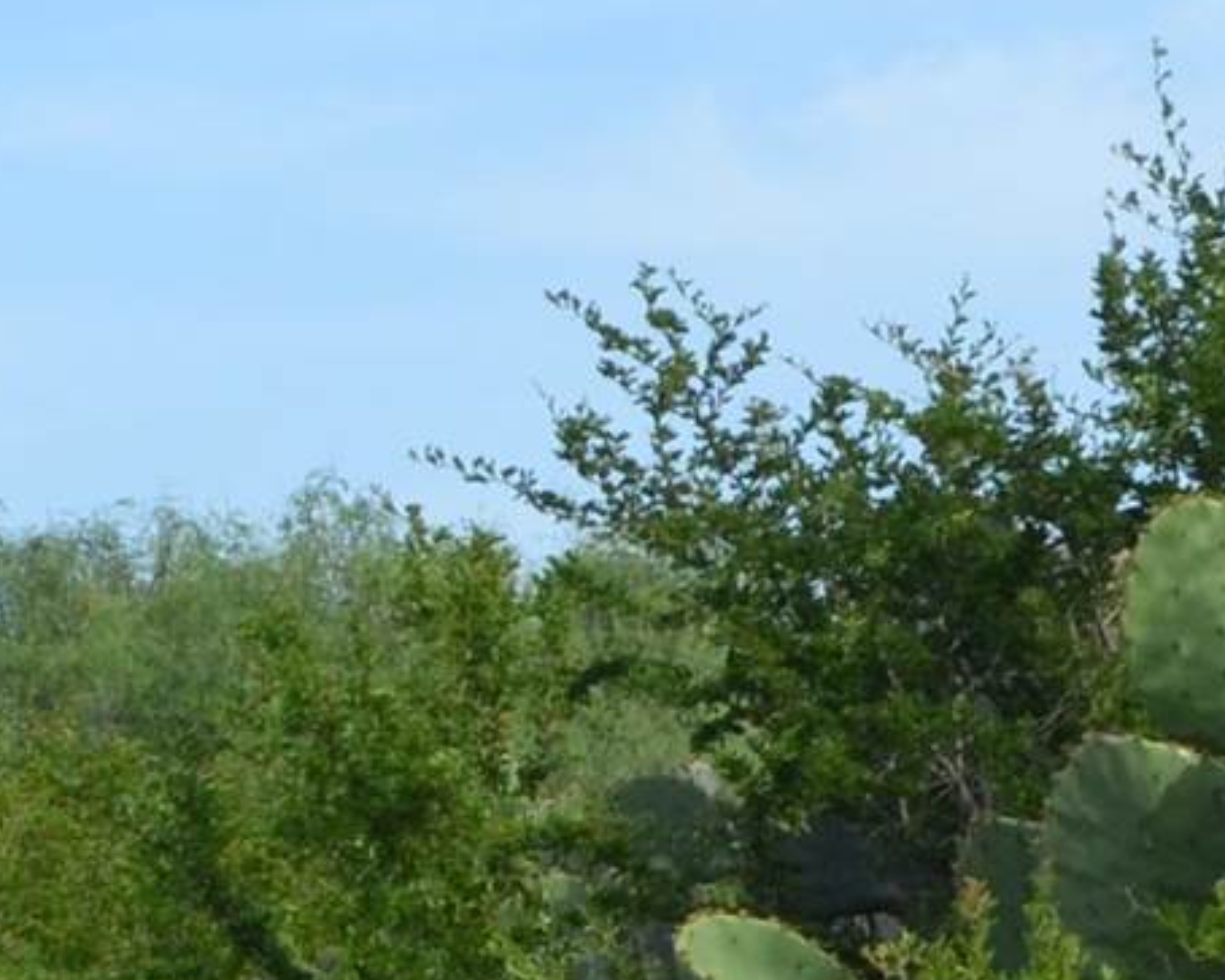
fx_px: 6198
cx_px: 111
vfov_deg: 9.0
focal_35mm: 171
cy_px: 907
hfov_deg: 11.2
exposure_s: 1/250
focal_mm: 18
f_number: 8
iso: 200
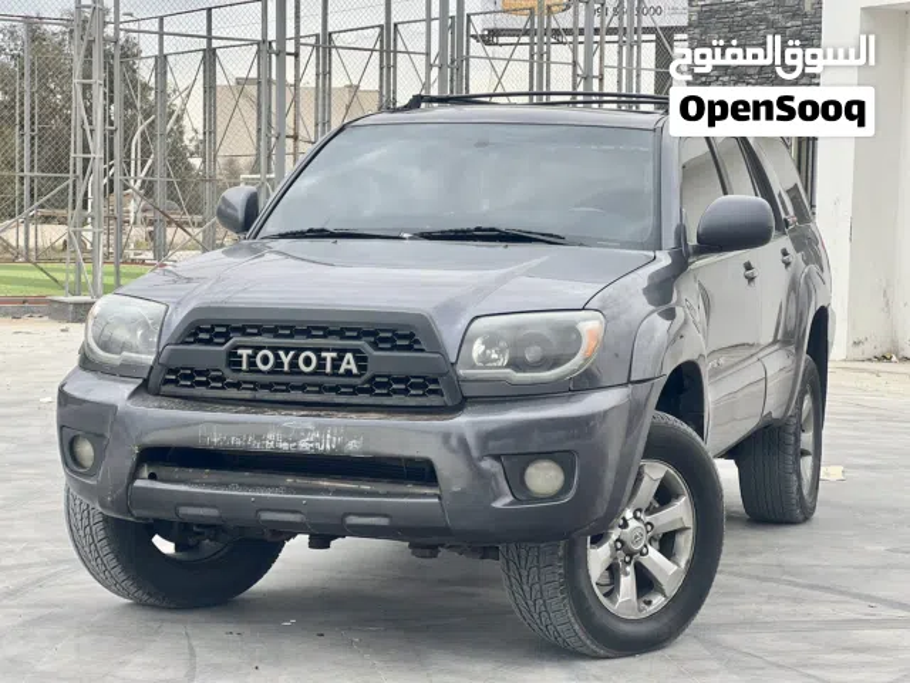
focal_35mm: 77
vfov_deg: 19.1
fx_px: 2024
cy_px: 342
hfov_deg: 25.3
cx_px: 455
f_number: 2.8
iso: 25
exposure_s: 1/160
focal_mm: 9
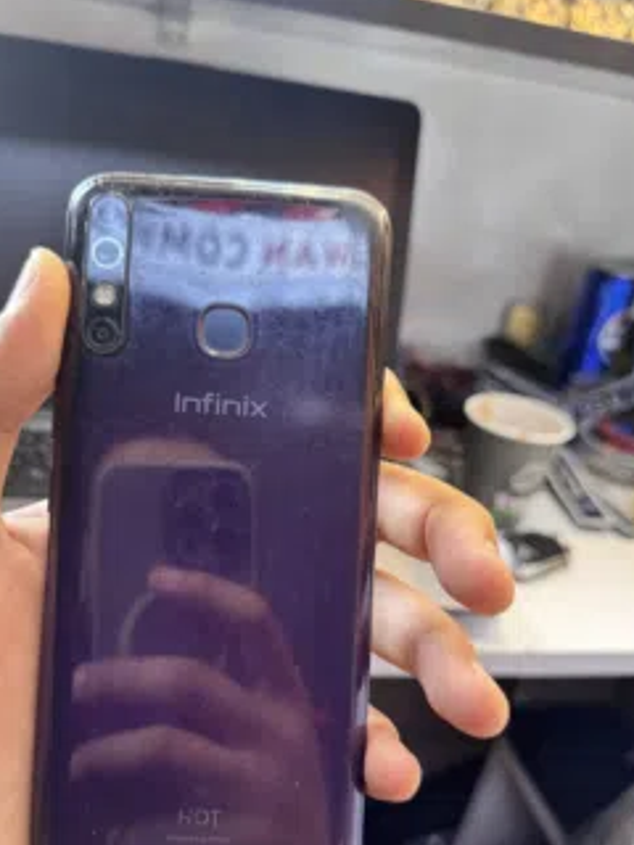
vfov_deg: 59.3
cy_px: 518
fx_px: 733
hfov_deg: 46.6
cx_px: 267
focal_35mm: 30
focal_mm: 6.76
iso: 320
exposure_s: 1/50
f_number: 1.78
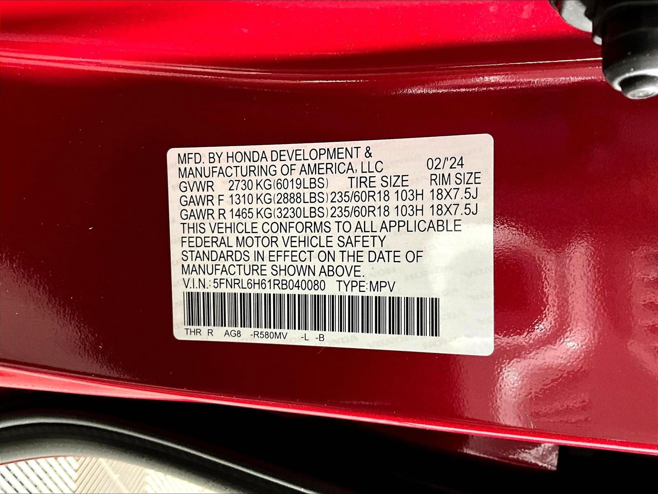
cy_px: 247
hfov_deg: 61.7
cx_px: 329
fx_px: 551
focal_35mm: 29
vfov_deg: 48.2
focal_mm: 3
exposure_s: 1/45
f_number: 1.8
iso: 320
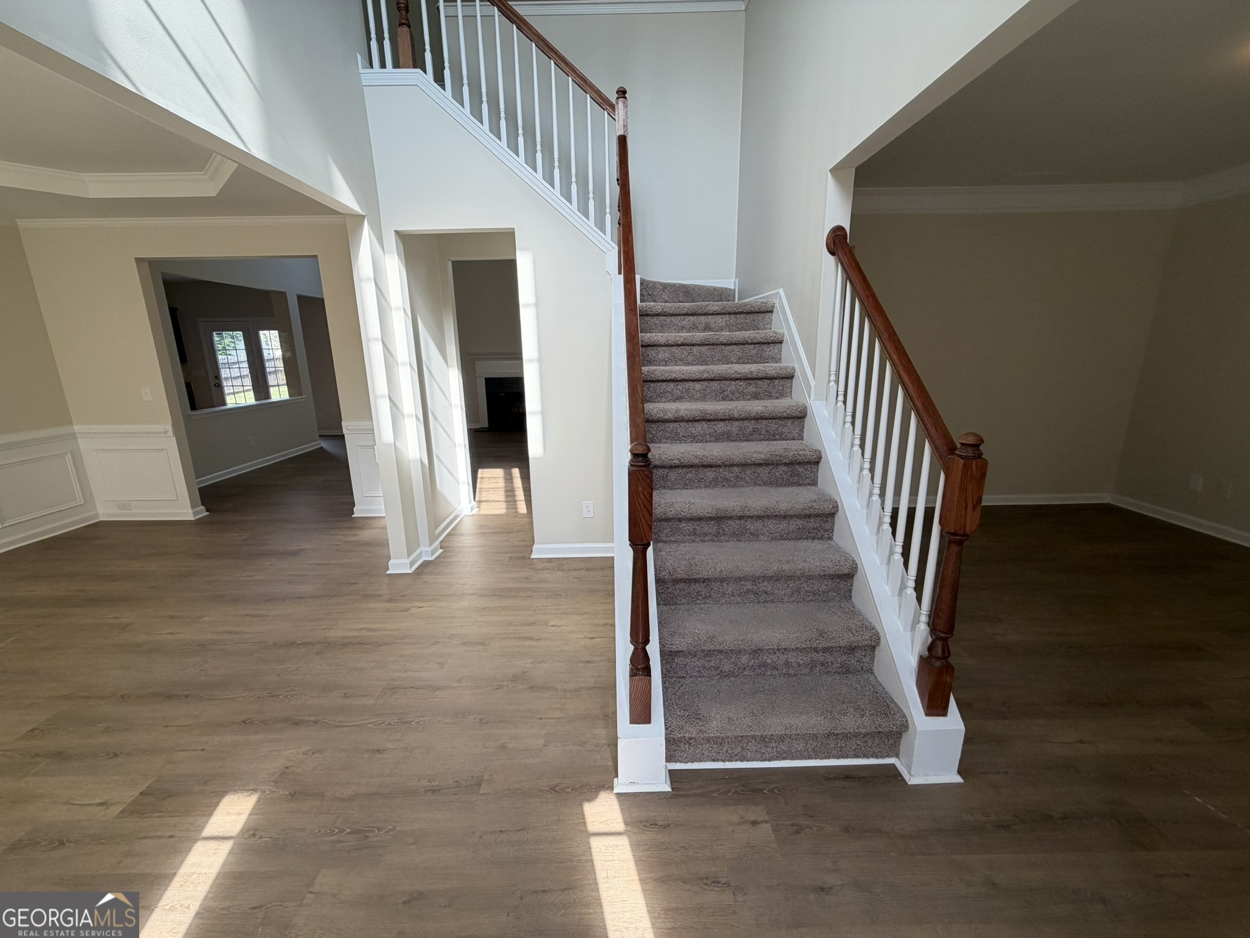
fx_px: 506
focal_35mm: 14
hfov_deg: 102.1
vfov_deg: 85.7
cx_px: 625
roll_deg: +1.2
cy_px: 469
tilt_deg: -14.1
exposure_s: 1/140
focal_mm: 2.22
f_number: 2.2
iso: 50
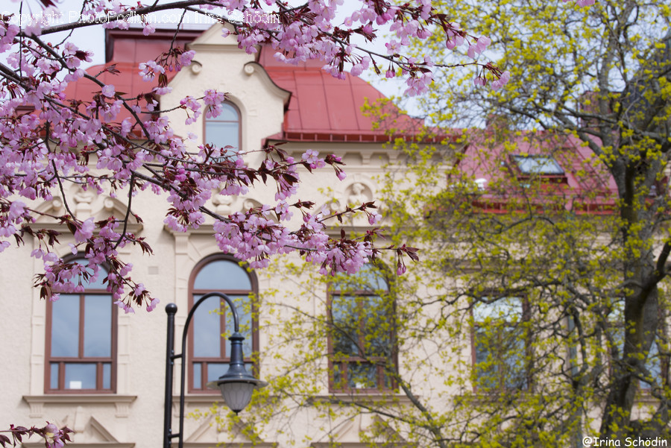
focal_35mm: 90
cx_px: 336
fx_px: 1678
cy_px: 224
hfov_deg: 22.6
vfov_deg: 15.2
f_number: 18
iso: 100
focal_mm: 90
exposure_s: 1/80
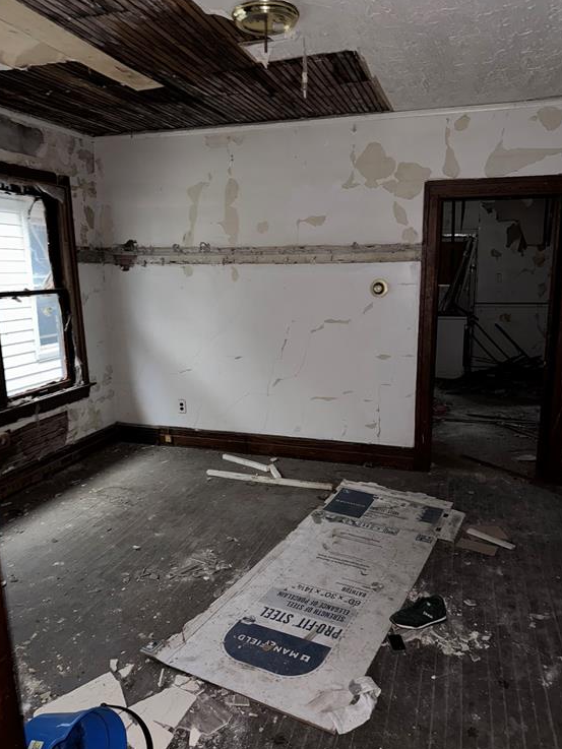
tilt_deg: -10.9
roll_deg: +0.4
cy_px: 380
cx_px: 284
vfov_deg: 69.4
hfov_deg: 54.9
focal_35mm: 25
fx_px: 541
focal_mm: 6.76
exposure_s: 1/7
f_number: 1.78
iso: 160
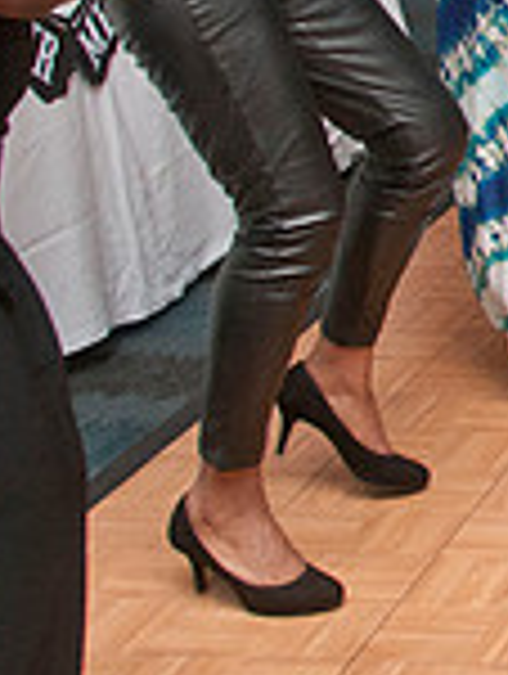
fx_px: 1951
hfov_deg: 12.1
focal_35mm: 100
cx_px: 1200
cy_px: -128
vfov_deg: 18.6
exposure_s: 1/125
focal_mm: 18
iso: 800
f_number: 5.6
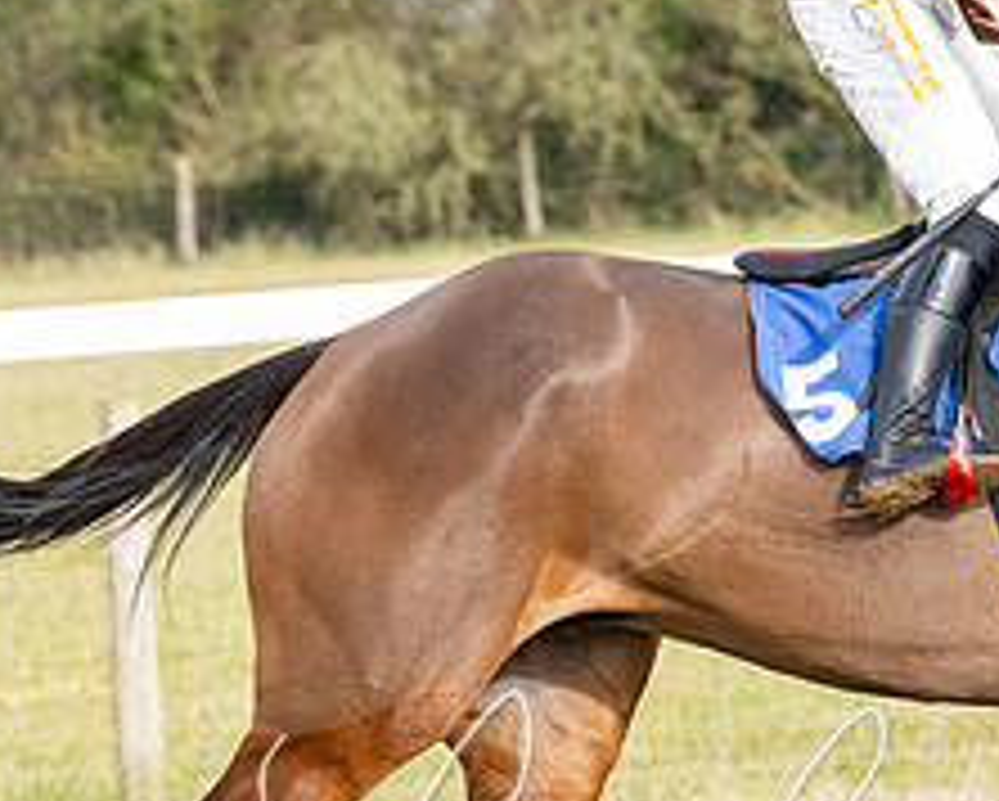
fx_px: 12281
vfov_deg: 3.7
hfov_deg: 4.6
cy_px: 565
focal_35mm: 415
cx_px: 1223
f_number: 5
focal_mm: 130
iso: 800
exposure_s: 1/2000
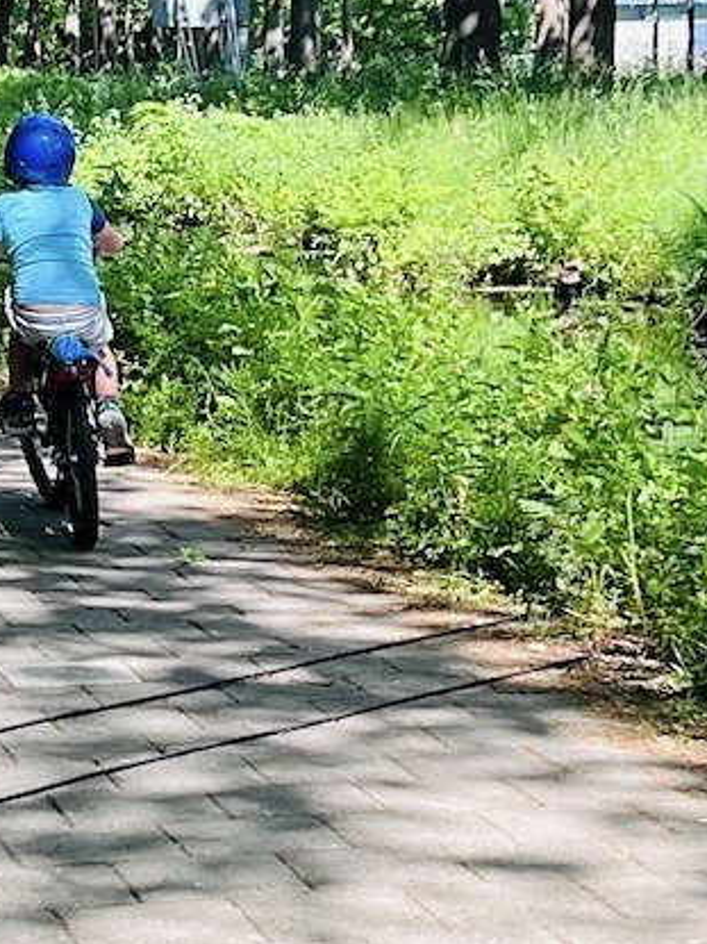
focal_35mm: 79
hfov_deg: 18.2
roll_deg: +1.7
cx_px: 2
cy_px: 482
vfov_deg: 24.7
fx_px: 2152
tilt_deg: -7.1
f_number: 1.5
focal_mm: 5.7
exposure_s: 1/628
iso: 50
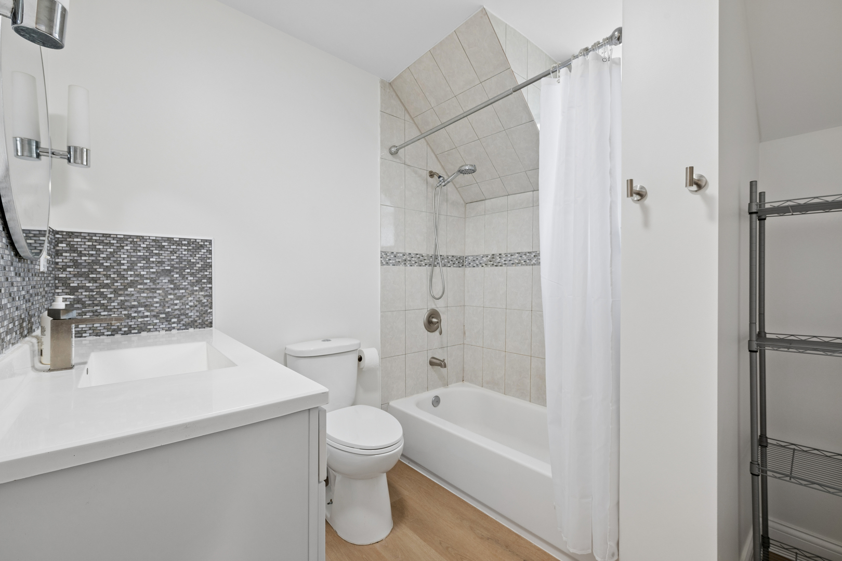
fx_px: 374
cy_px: 280
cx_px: 421
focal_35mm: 16
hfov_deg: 96.7
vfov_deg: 73.7
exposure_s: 1/10
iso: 400
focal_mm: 16
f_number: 8
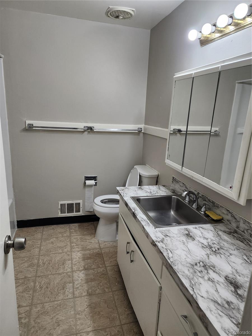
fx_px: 223
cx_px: 126
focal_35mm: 23
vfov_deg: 73.9
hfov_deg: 58.9
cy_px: 168
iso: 100
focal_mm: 6.4
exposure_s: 1/180
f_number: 1.8
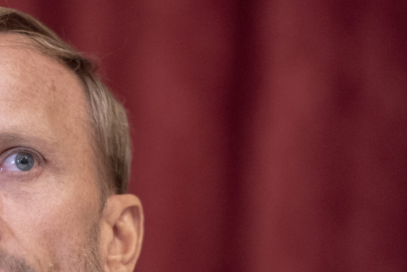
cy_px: 245
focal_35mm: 464
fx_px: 5249
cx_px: -32
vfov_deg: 3.0
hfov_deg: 4.4
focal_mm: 200
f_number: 2.8
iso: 2000
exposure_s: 1/125
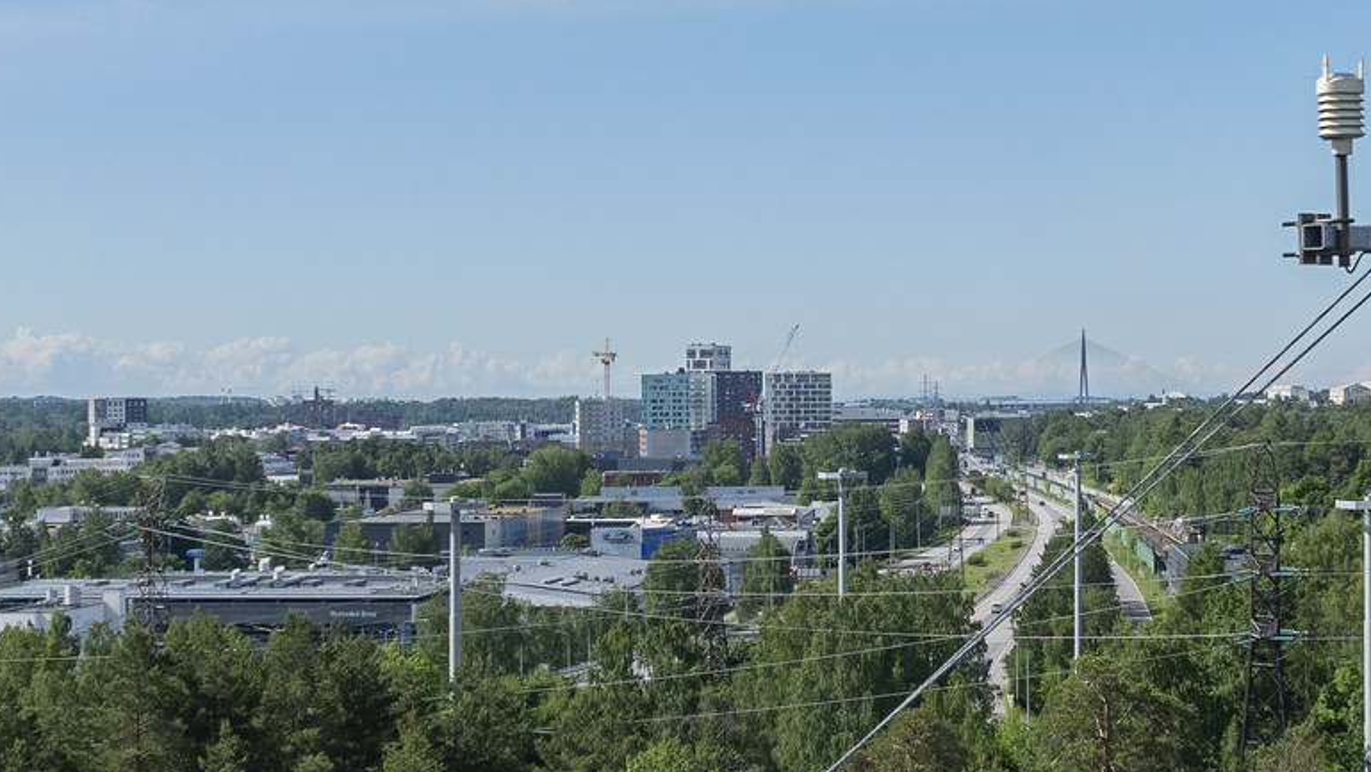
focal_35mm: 87
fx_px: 3164
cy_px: 363
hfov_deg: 24.3
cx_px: 918
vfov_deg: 13.9
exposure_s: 1/400
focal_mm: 12.29
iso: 100
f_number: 4.5
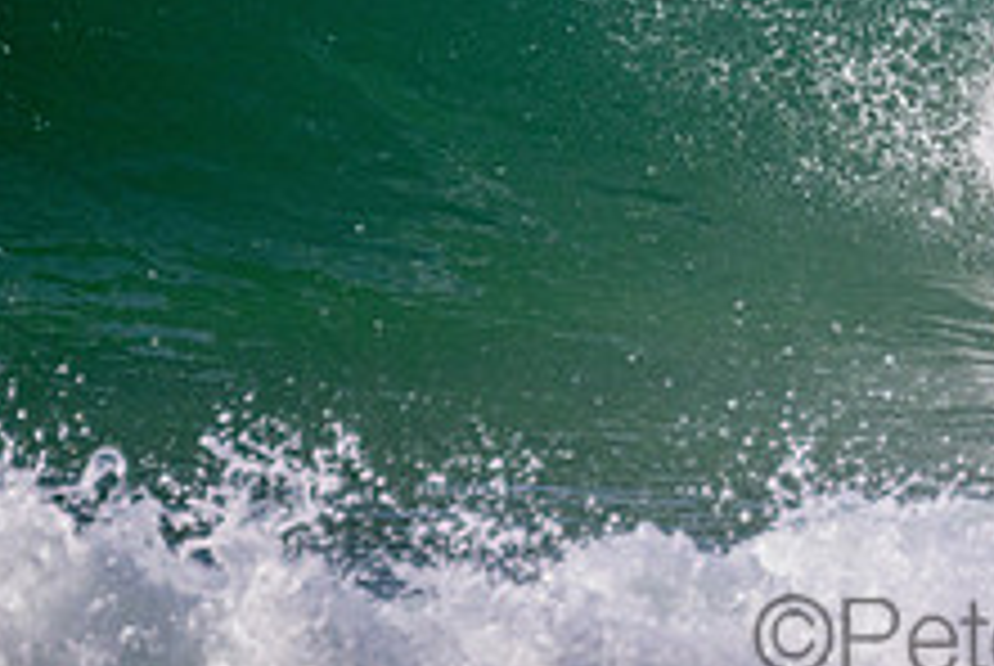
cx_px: 1102
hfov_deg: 1.0
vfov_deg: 0.7
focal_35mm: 2097
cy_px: -110
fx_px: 57977
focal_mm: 800
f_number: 11
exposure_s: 1/2000
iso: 1400
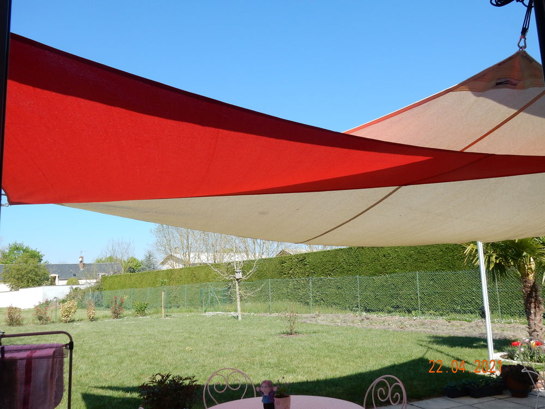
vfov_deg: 46.8
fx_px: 472
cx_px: 272
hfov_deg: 60.0
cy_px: 204
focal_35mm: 30
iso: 125
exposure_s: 1/400
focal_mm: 5.4
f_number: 4.8
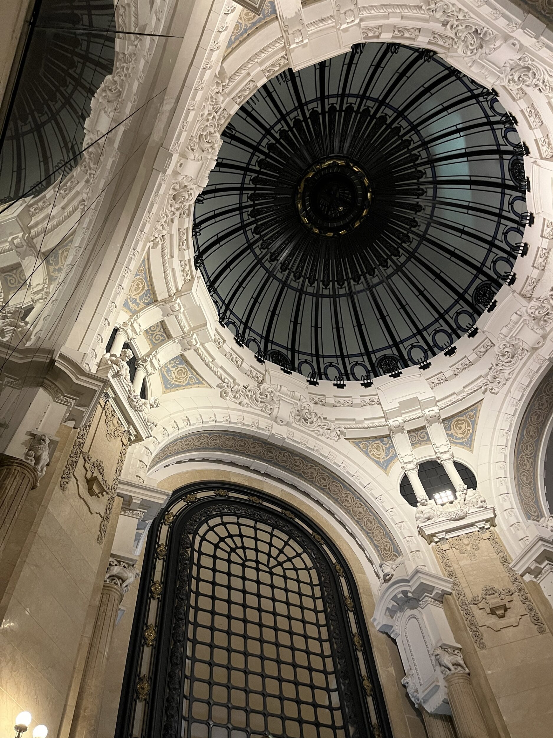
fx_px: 554
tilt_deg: +58.9
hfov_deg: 53.1
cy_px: 369
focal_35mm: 26
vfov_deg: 67.3
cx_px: 276
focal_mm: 5.1
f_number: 1.6
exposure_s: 1/50
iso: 500
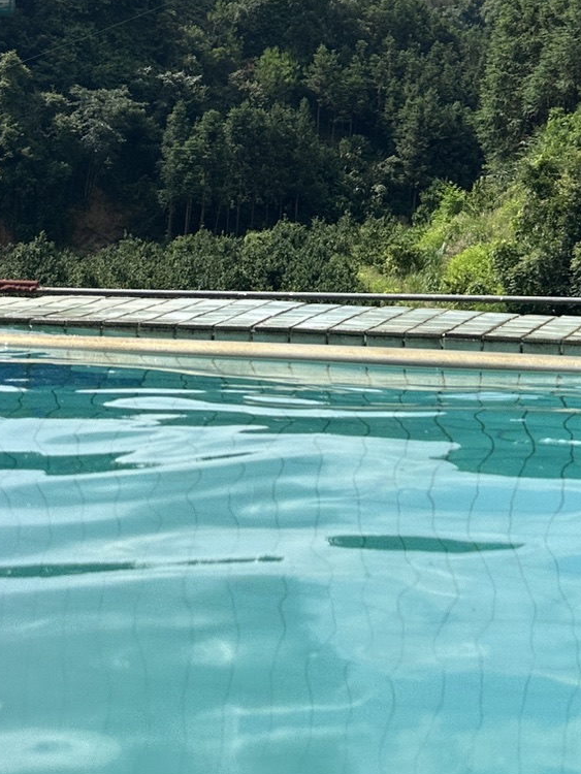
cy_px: -194
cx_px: 483
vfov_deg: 26.3
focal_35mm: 64
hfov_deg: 22.6
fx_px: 1431
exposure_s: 1/5525
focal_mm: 6.86
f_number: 1.78
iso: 80
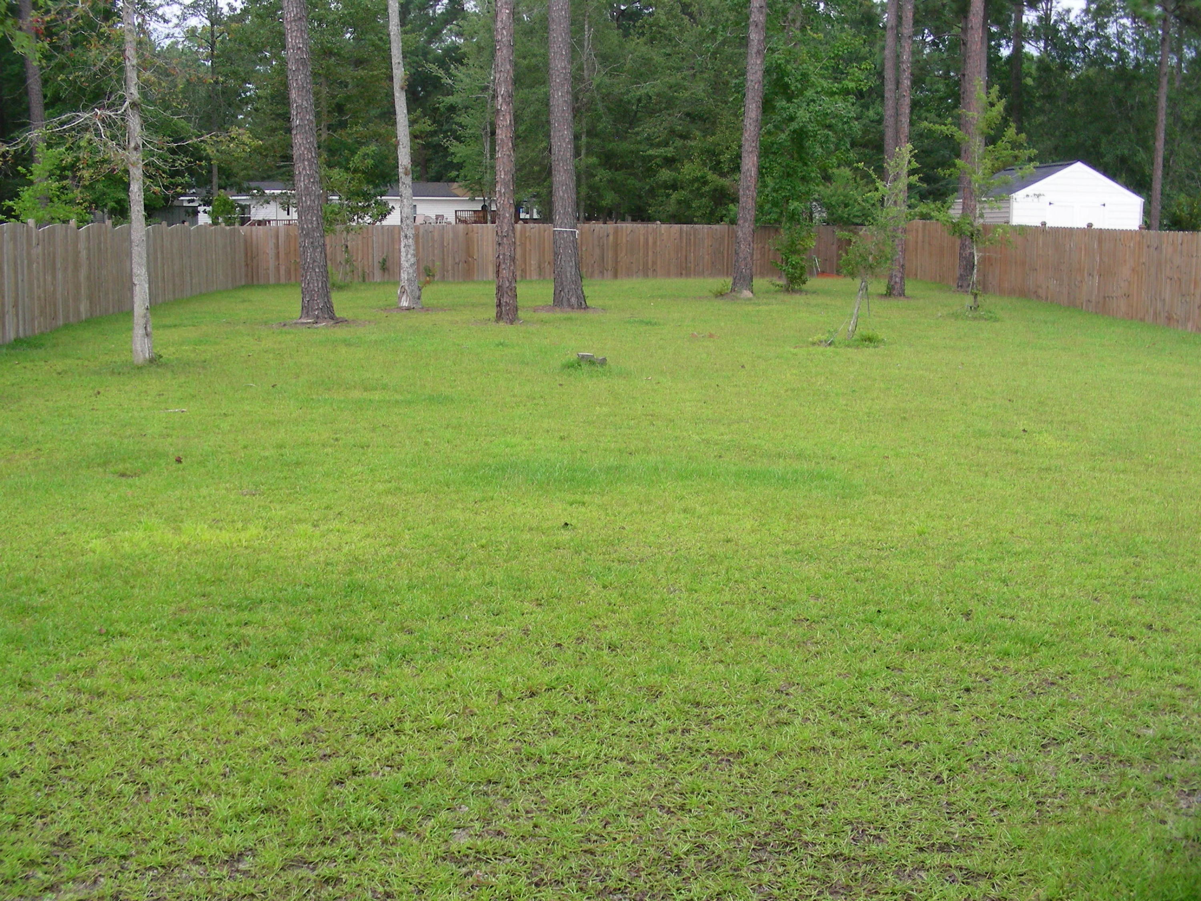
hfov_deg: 49.0
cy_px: 450
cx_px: 600
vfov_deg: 37.7
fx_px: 1318
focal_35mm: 38
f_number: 3.5
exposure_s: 1/79.7
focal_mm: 6.3
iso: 50
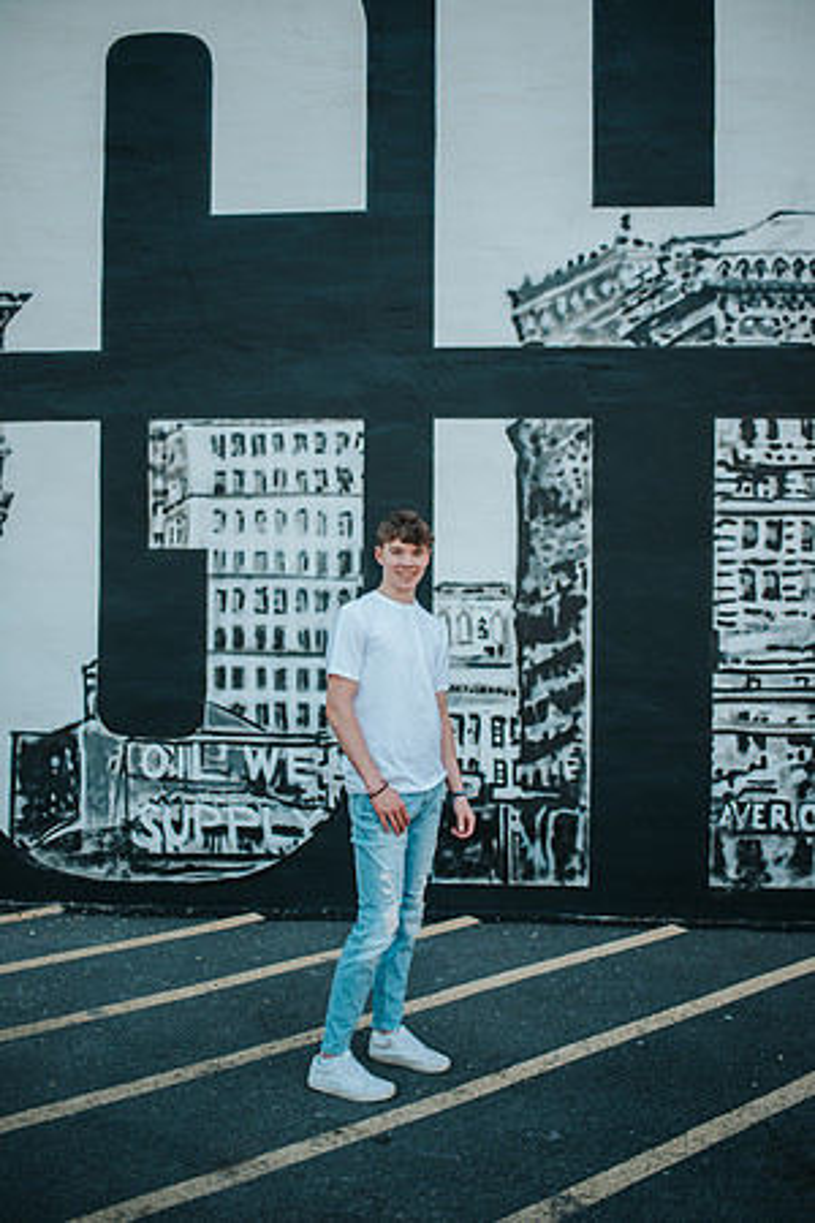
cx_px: 408
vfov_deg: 54.4
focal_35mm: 35
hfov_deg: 37.9
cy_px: 612
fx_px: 1188
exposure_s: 1/1250
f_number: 1.8
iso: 250
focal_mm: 35
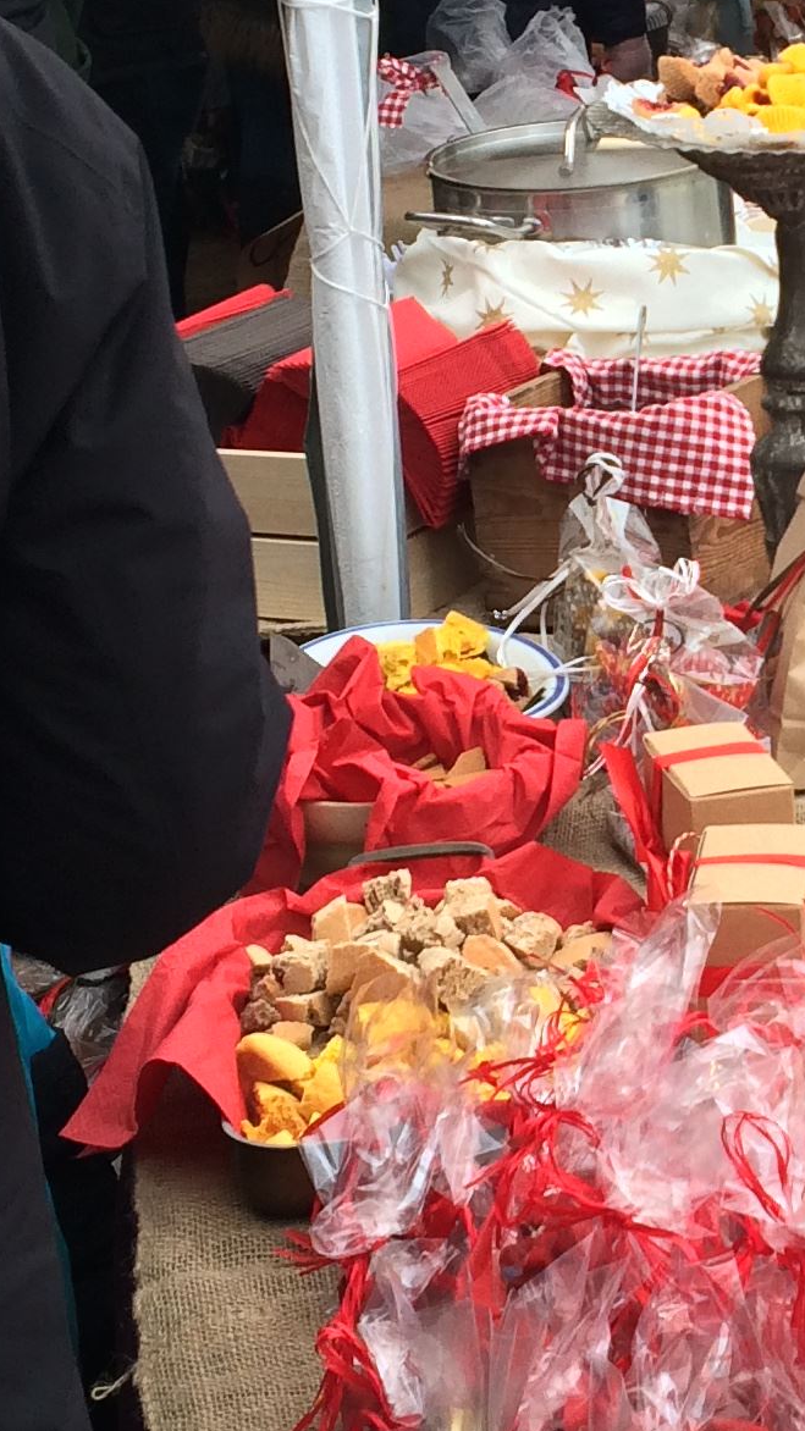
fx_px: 3340
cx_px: 807
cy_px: 470
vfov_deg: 24.1
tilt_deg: -17.4
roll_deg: +1.2
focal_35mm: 88
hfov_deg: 13.5
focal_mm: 4.15
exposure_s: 1/100
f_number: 2.2
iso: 64
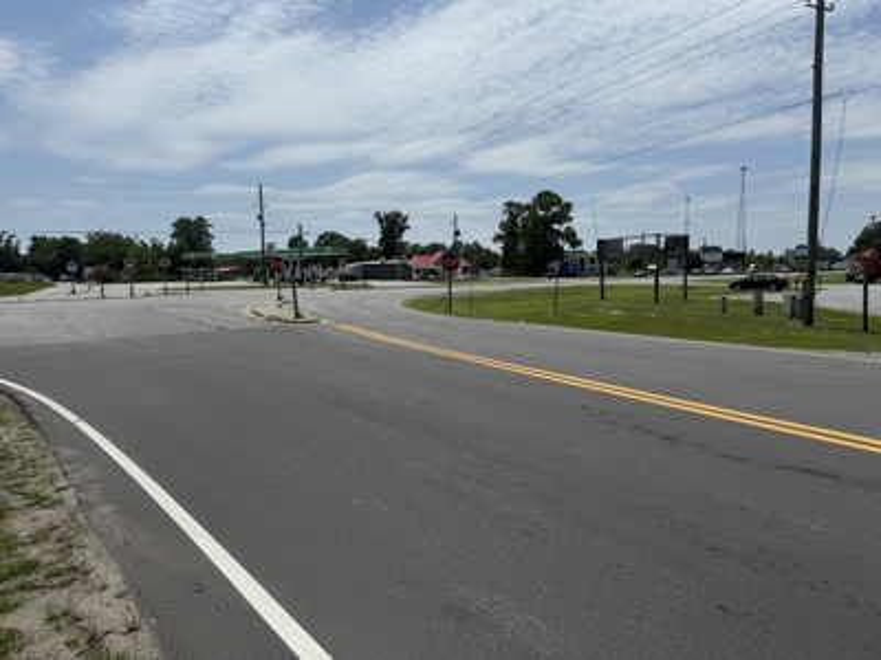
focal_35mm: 24
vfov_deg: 56.8
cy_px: 330
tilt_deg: -6.9
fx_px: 611
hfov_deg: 71.6
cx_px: 440
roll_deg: +0.4
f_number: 1.78
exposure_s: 1/10309
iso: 80
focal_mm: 6.76
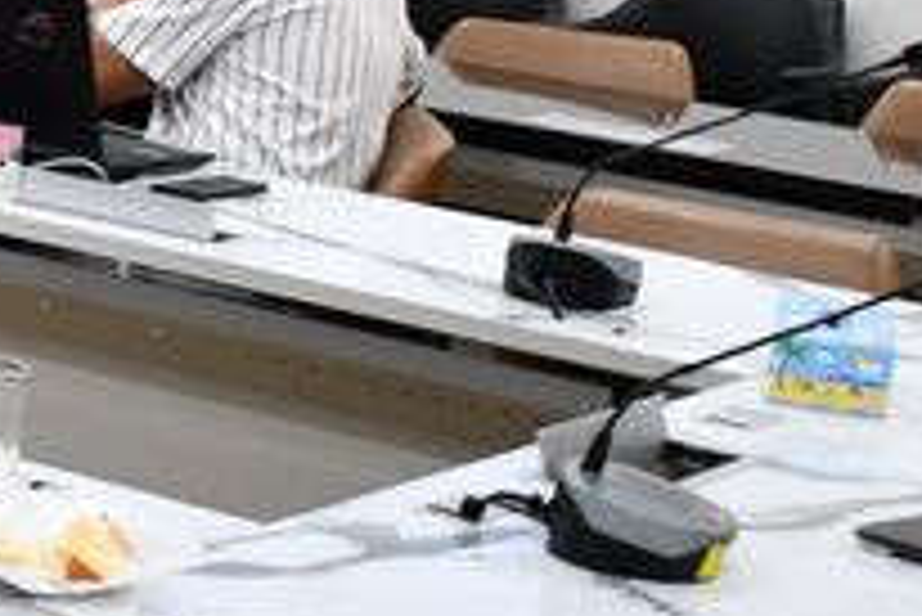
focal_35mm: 135
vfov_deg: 10.1
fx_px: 3460
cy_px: 25
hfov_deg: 13.7
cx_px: -684
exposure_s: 1/125
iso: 1400
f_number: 3.5
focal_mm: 18
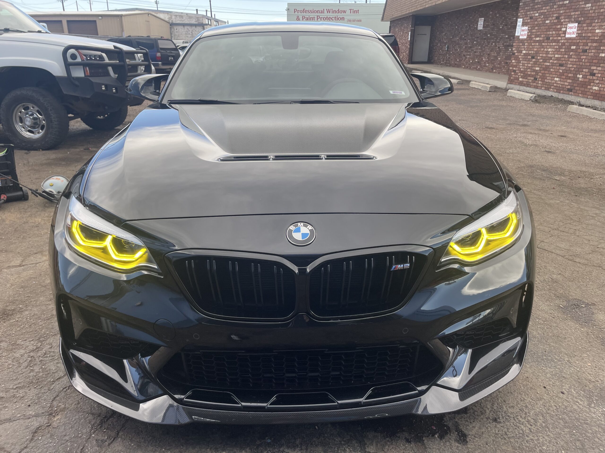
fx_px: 454
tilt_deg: -21.2
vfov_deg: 53.1
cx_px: 302
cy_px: 226
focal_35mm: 26
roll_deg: +0.3
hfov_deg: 67.3
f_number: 1.6
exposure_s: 1/327
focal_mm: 4.2
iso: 32
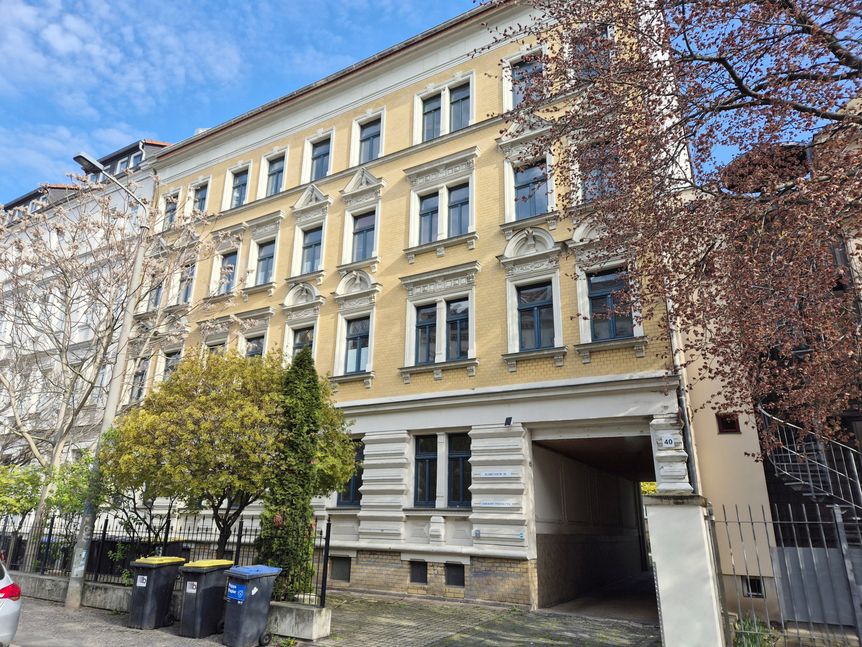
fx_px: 573
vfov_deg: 58.9
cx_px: 431
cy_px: 324
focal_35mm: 23
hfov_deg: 73.9
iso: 25
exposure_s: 1/712
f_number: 1.8
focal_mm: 5.4
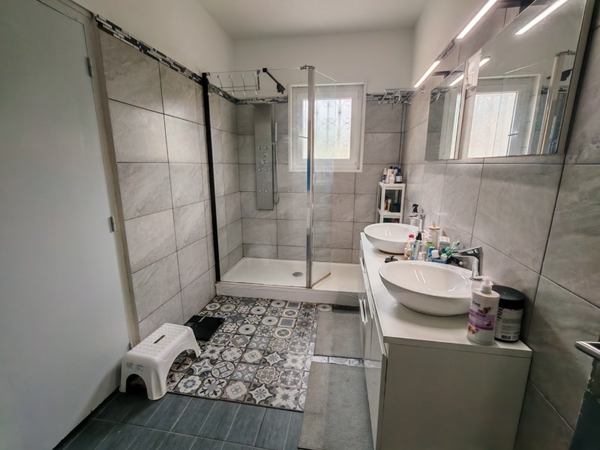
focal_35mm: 16
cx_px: 300
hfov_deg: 94.5
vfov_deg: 78.1
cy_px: 225
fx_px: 277
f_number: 2.2
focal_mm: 1.96
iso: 125
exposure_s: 1/50
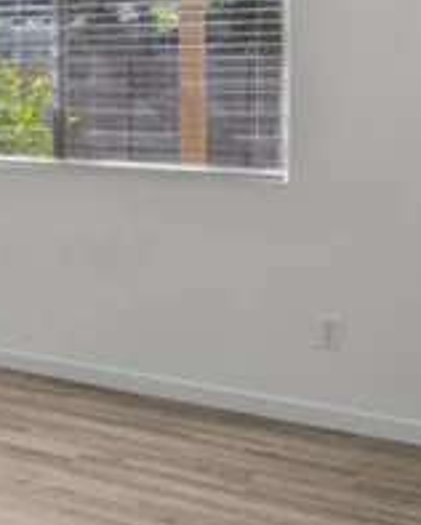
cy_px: 75
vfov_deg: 28.6
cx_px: -277
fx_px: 995
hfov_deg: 19.5
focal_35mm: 64
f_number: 4
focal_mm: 16
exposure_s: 1/15
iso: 500
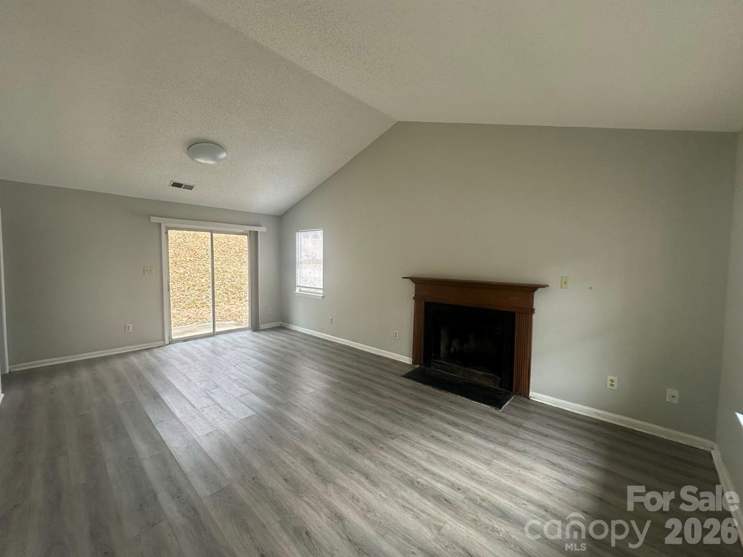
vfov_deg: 85.7
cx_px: 372
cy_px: 278
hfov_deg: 102.1
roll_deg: -0.5
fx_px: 300
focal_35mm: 14
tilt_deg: -3.9
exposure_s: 1/99
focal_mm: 2.22
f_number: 2.2
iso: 100
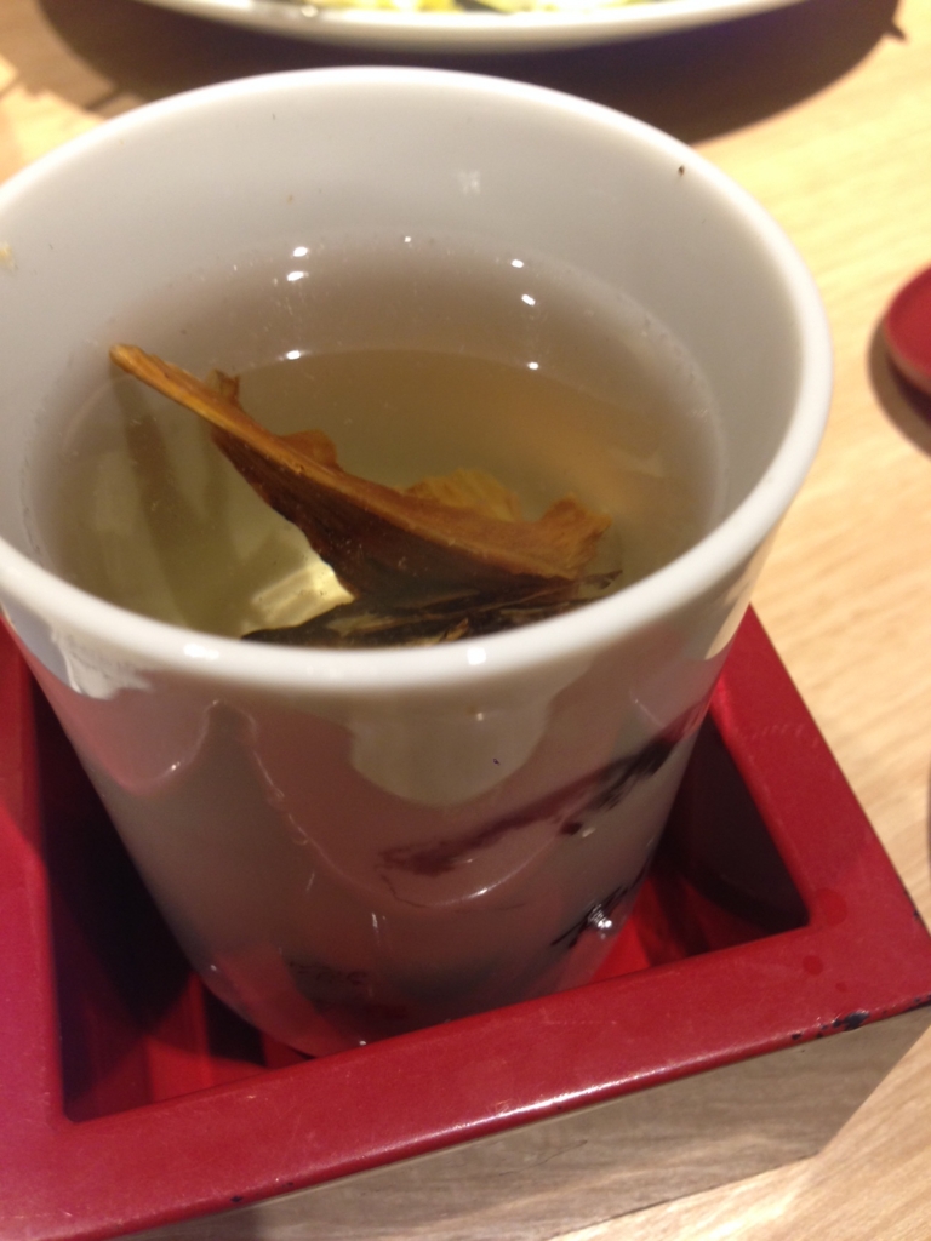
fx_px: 1183
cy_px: 620
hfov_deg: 42.9
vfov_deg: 55.4
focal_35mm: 33
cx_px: 466
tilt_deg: -49.2
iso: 100
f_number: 2.4
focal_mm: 4.12
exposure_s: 1/20
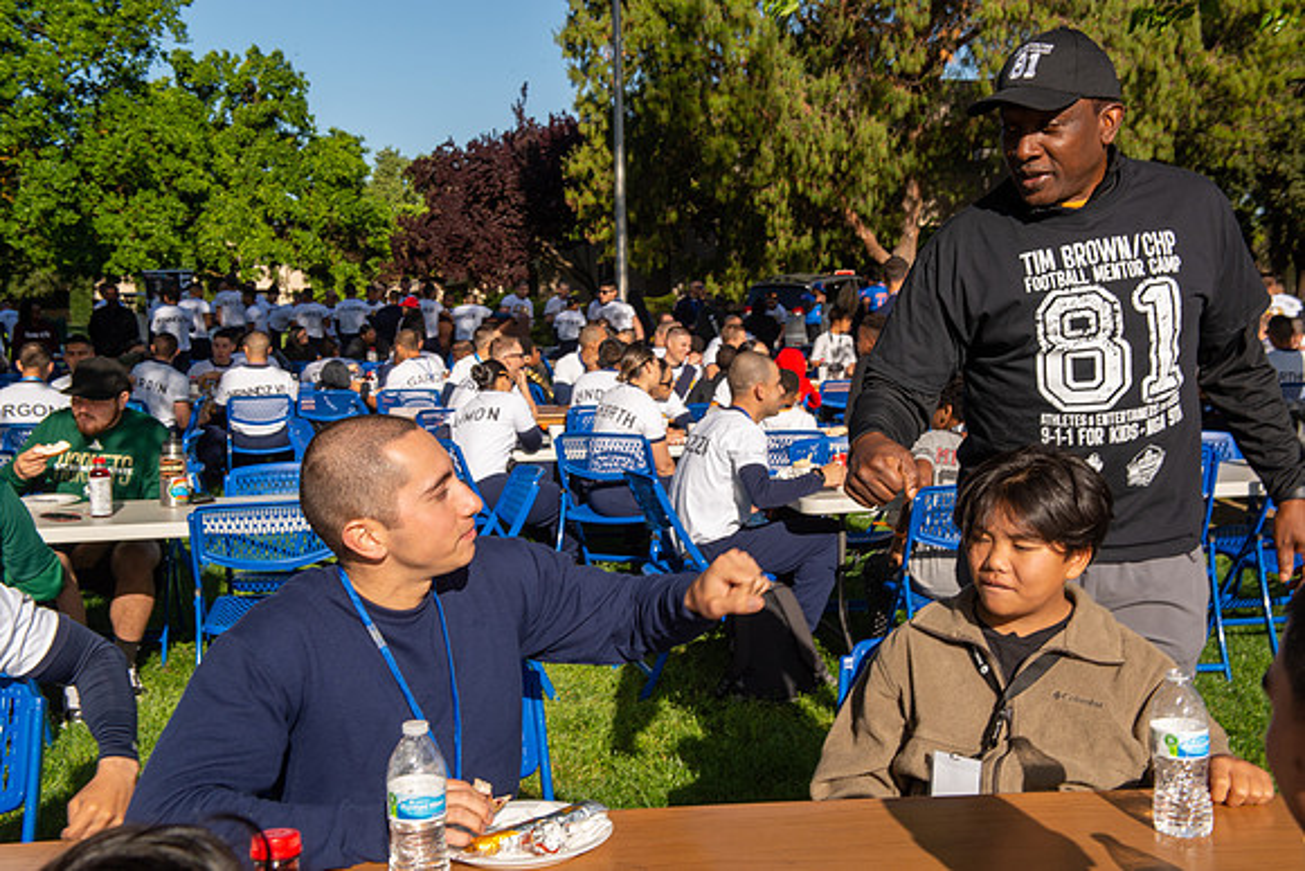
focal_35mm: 44
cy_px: 436
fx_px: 1595
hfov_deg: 44.5
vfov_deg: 30.5
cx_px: 652
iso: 100
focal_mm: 44
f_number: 8
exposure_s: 1/250
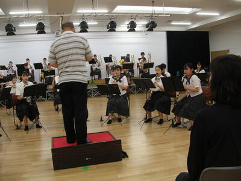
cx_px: 120
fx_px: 244
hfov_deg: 52.6
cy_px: 90
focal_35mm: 35
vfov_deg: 40.7
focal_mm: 5.8
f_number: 2.8
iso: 50
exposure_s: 1/22.3
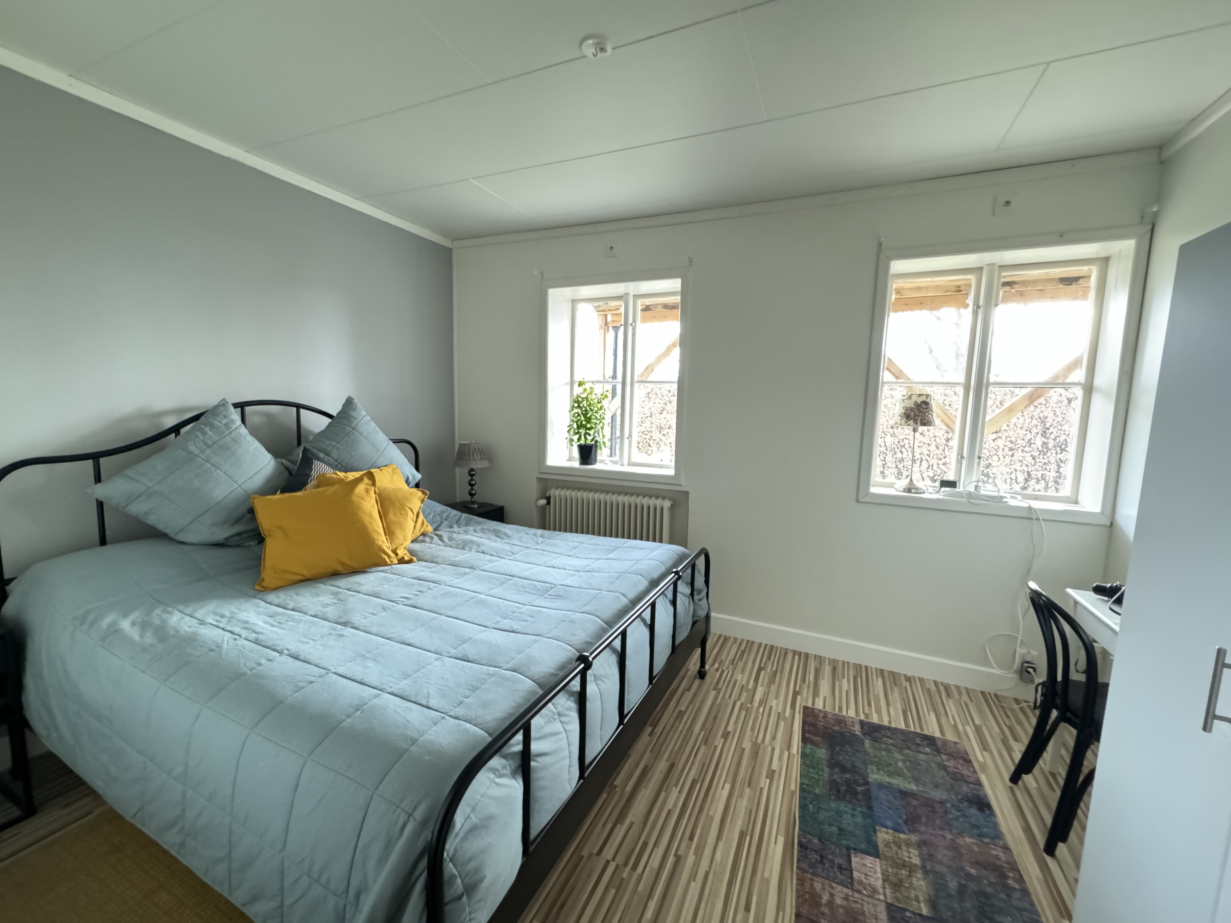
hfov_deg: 102.1
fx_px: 498
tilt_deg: -6.4
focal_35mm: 14
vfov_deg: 85.7
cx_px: 616
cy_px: 462
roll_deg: -1.9
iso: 1000
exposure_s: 1/50
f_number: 2.2
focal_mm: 2.22
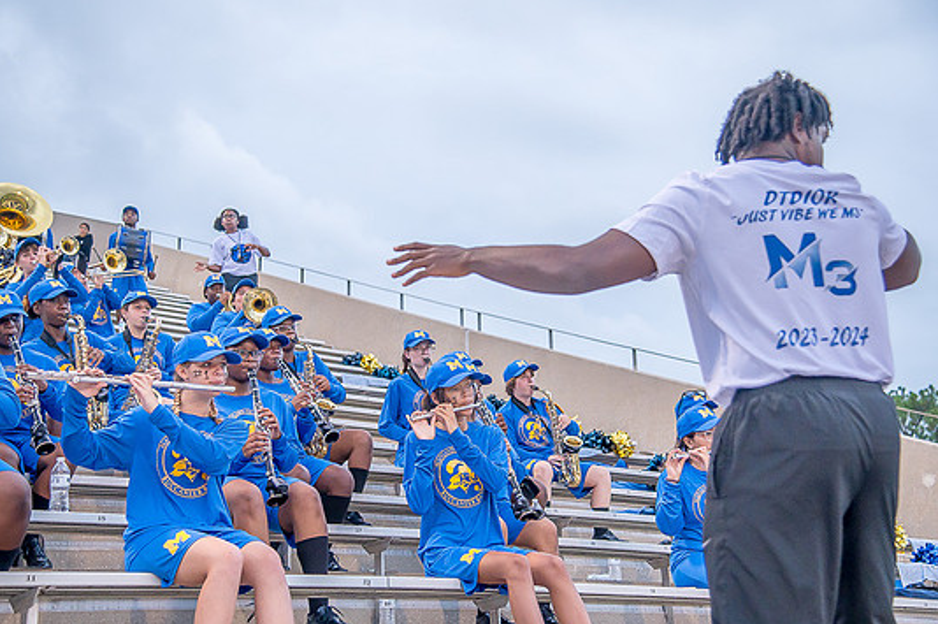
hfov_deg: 39.6
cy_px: 306
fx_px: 1302
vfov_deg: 26.9
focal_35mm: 50
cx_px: 436
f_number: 4
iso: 1250
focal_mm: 46
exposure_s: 1/250
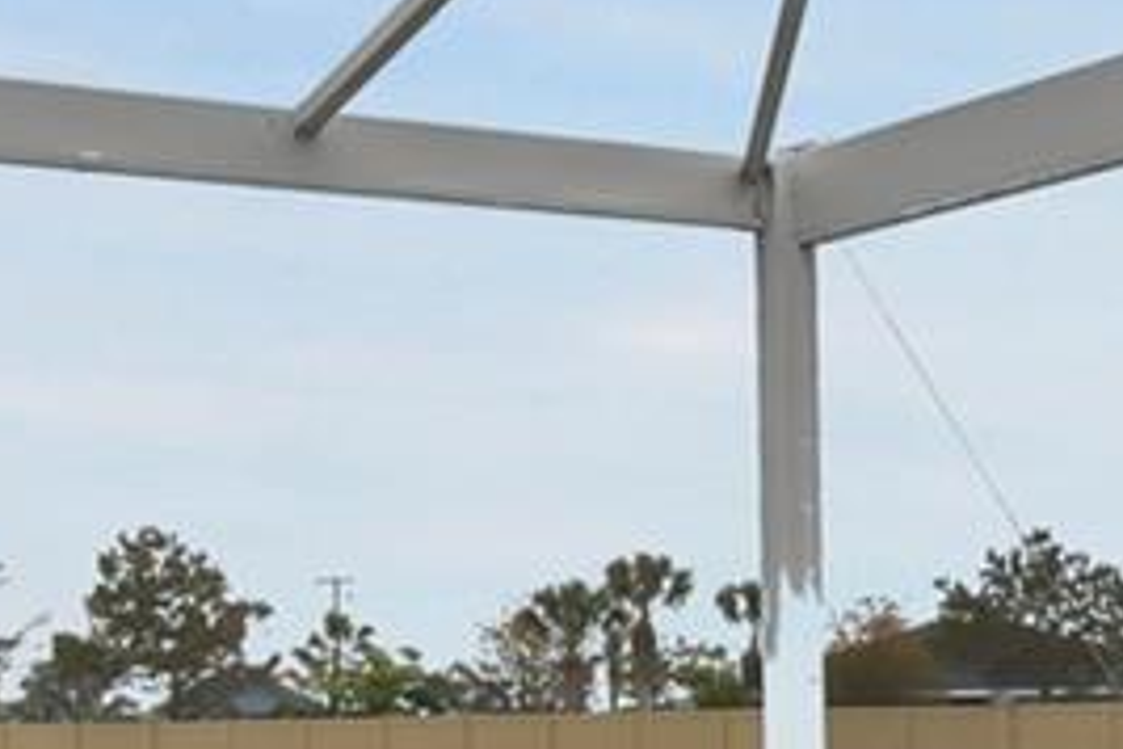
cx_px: 967
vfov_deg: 14.8
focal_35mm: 90
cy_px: 812
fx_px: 2807
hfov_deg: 22.2
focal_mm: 10
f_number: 7.1
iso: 100
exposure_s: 1/200
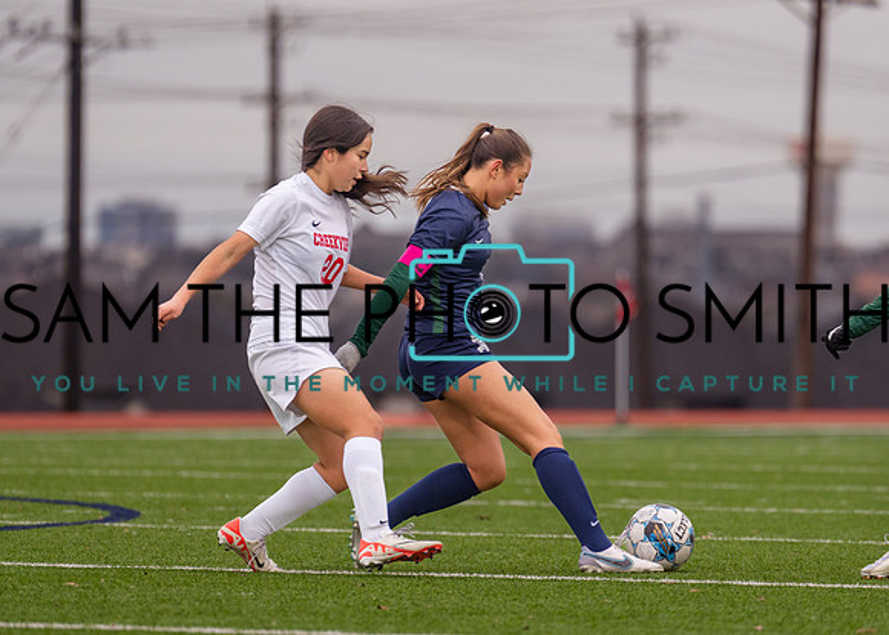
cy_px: 343
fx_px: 9763
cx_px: 533
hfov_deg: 5.2
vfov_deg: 3.7
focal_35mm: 387
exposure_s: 1/1600
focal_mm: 280
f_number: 4
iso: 800
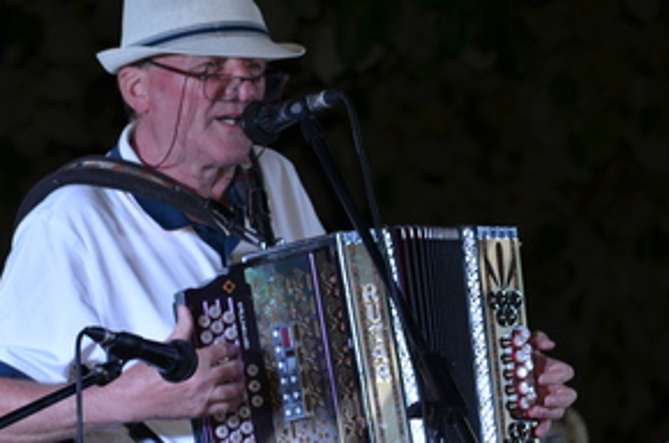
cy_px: 281
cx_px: 279
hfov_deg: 4.4
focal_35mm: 466
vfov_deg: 2.9
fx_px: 8641
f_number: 5
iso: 250
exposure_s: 1/125
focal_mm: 200
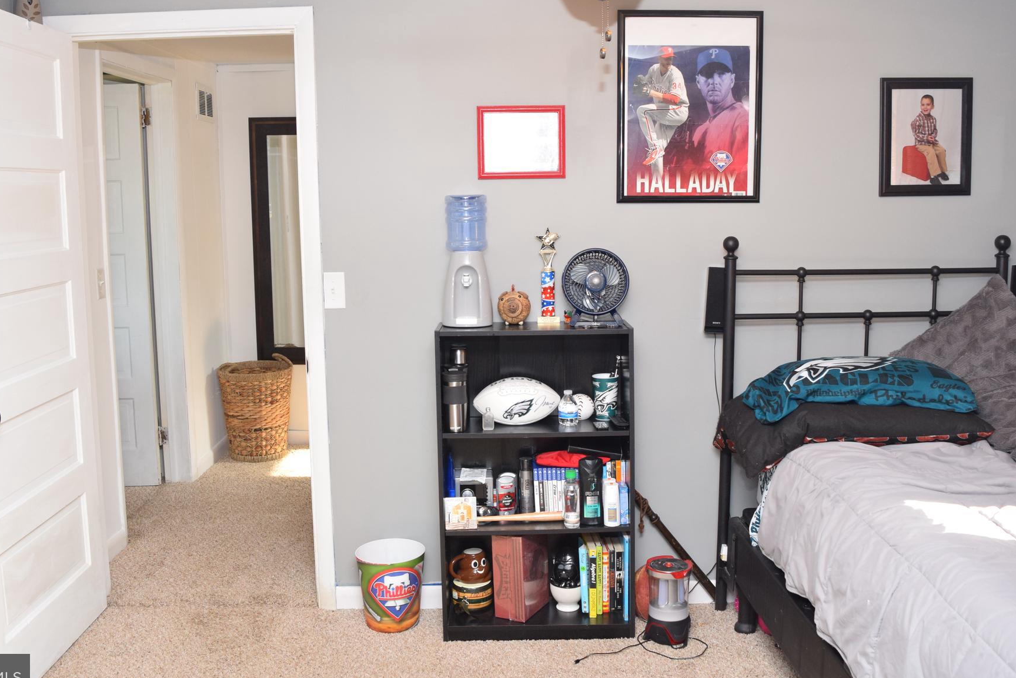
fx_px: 903
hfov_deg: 58.7
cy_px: 295
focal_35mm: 32
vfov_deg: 41.1
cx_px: 502
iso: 800
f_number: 5
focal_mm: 18
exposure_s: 1/100
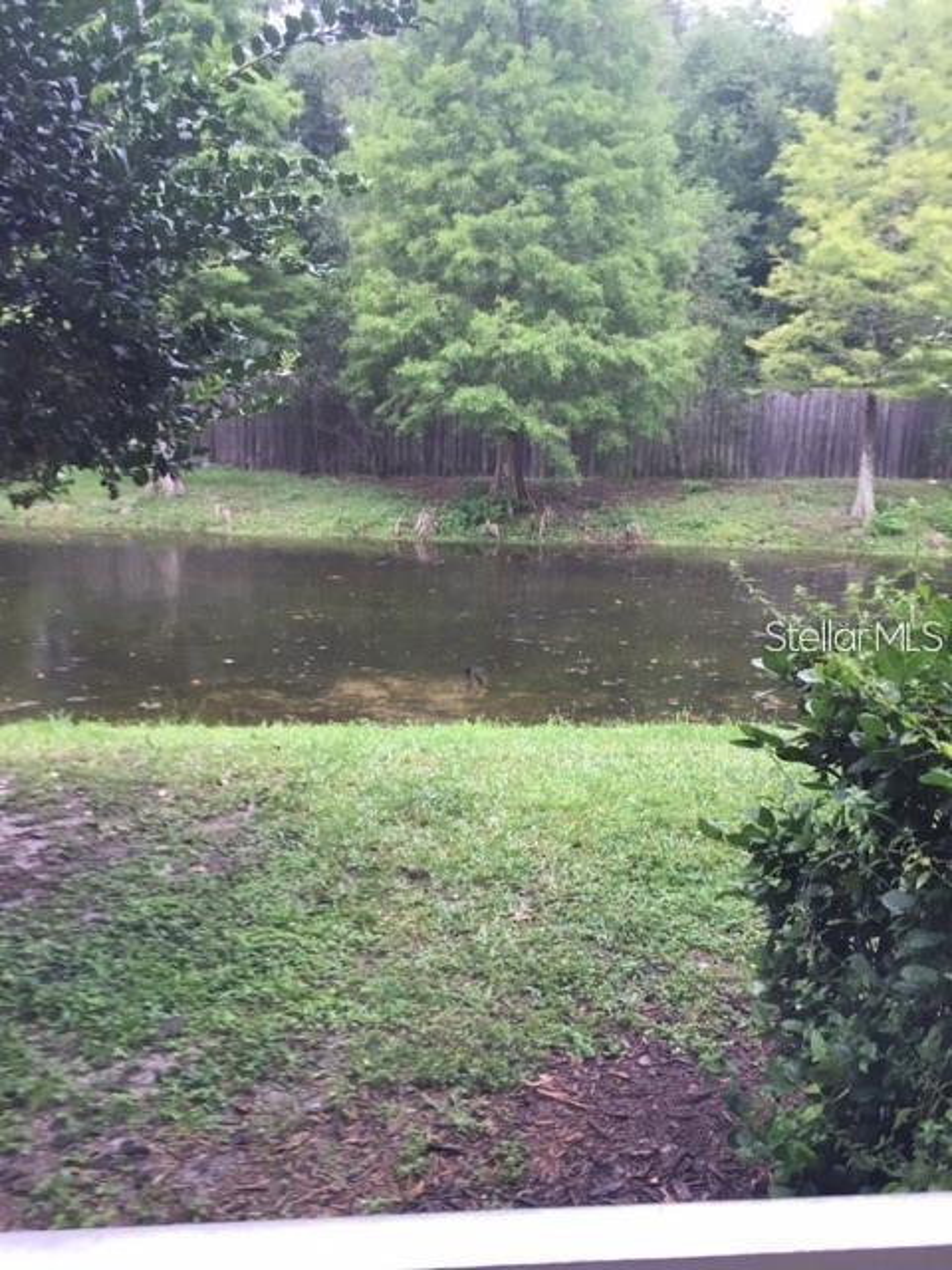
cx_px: 476
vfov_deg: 61.7
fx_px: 1063
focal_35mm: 29
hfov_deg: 48.2
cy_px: 635
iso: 50
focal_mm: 4.15
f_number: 2.2
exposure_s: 1/30
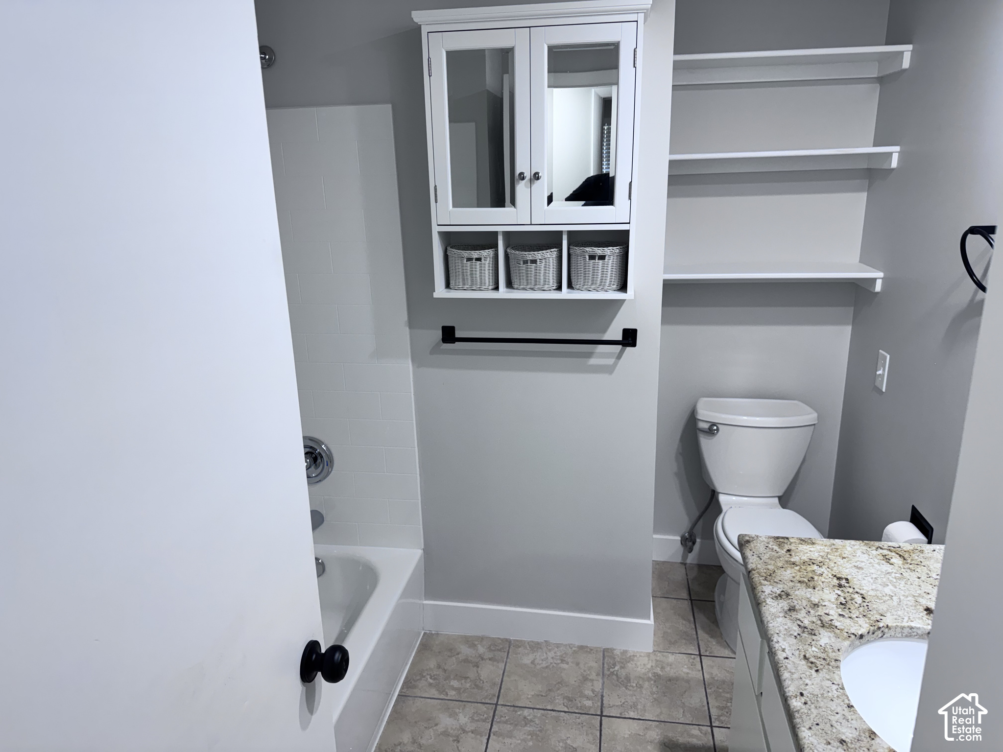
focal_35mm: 24
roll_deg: +2.1
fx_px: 695
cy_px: 376
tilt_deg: -17.6
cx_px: 502
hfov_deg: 71.6
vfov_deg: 56.8
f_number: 1.78
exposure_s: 1/120
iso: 100
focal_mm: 6.76
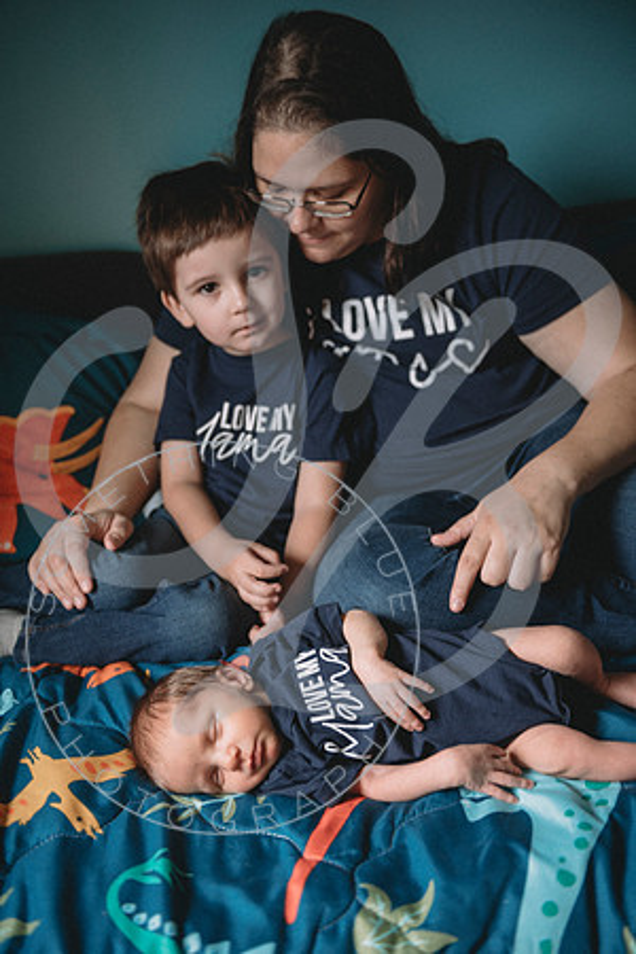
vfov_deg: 54.4
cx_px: 318
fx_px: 927
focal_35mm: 35
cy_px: 477
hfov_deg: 37.9
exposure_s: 1/125
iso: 250
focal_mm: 35
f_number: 2.8
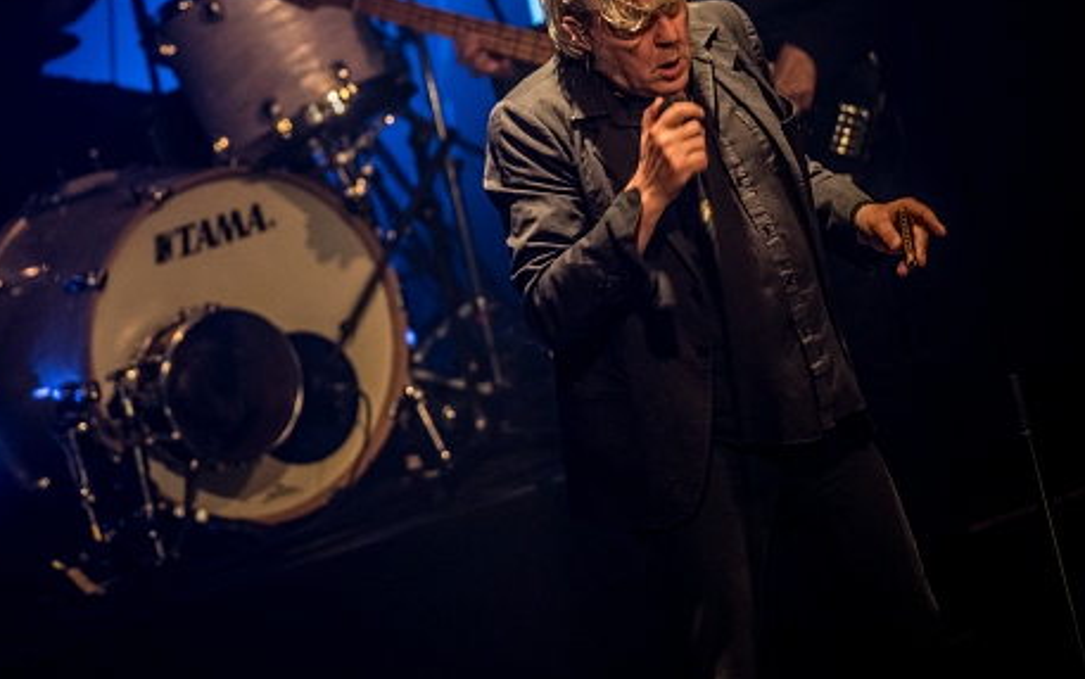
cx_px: 361
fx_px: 9495
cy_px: 118
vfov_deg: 4.1
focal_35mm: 321
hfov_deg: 6.5
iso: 1600
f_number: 2.8
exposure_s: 1/100
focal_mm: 200
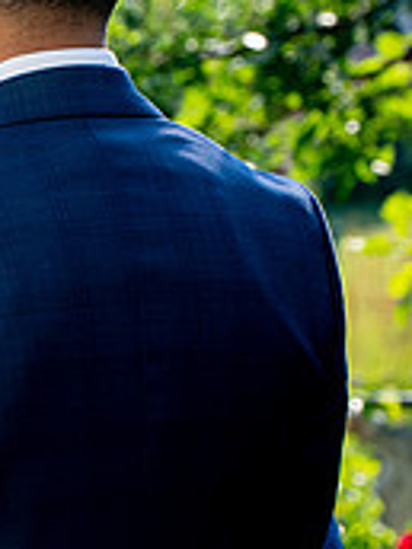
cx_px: -332
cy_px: 324
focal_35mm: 221
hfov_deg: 6.6
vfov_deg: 9.0
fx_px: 3507
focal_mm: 68
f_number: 3.5
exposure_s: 1/640
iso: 200
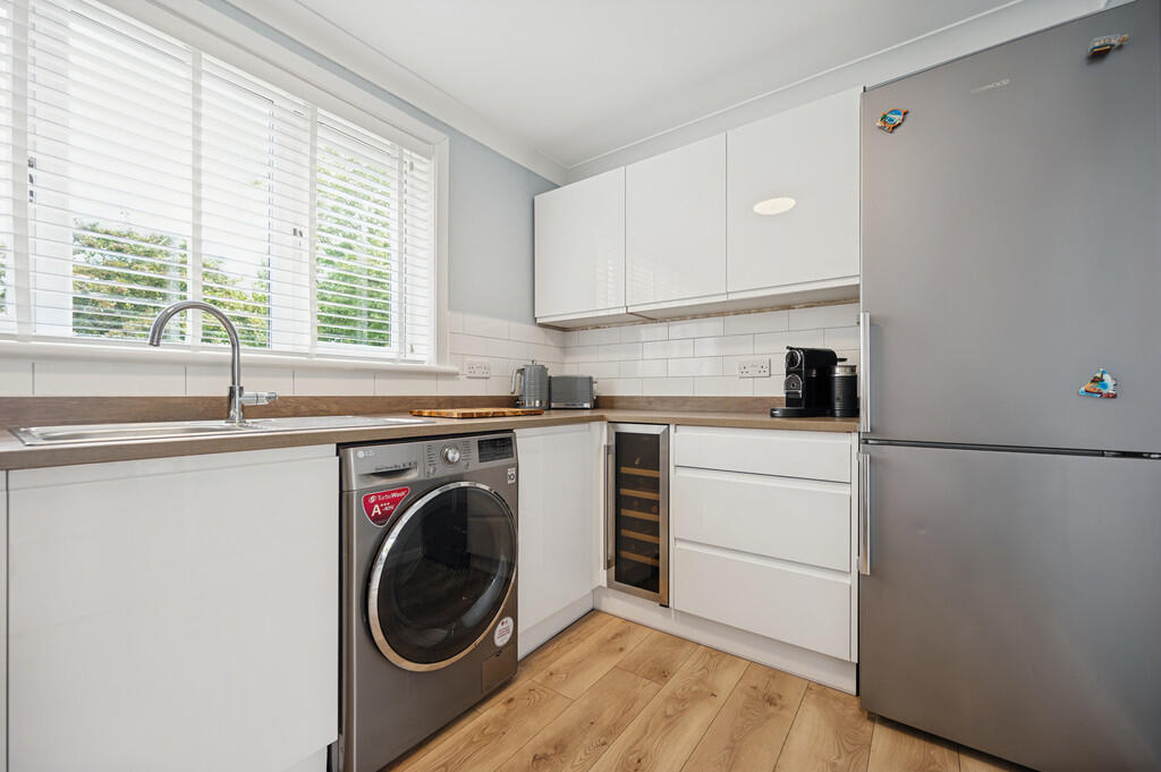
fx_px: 451
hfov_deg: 104.3
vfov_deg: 81.1
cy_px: 386
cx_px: 580
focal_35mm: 14
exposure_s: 1/125
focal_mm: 14
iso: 800
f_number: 5
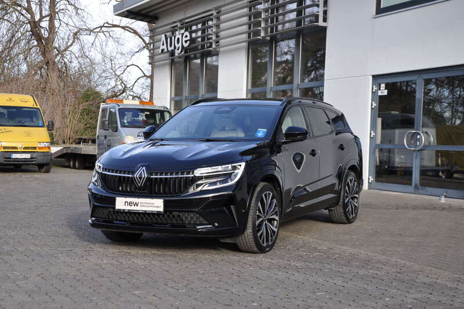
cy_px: 154
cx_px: 232
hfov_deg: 33.4
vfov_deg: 22.6
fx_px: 773
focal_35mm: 60
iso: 200
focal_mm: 40
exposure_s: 1/200
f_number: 7.1
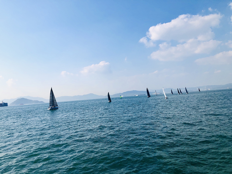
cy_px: 87
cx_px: 116
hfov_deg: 63.4
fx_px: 188
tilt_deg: +3.0
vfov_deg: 49.7
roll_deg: +4.4
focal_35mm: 28
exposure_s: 1/4000
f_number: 1.8
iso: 25
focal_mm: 3.99
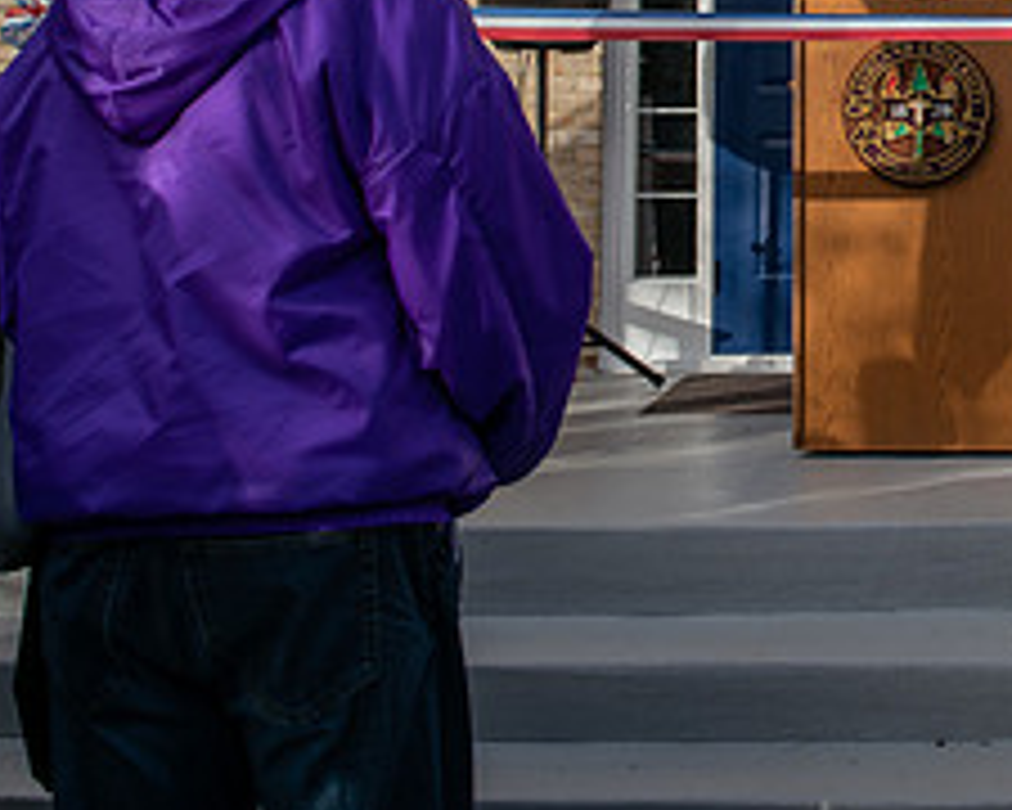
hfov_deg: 30.8
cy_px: 16
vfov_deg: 25.1
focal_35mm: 58
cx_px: 940
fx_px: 1737
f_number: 5.6
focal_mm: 24
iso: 125
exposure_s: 1/500
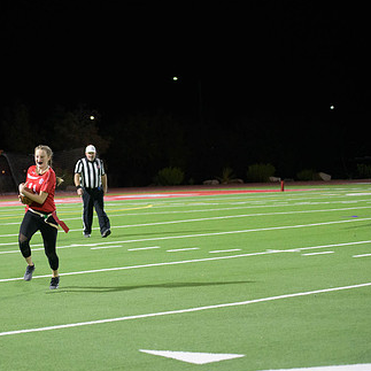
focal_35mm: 125
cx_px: 56
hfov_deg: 13.9
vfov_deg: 14.0
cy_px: 177
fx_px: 1516
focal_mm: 82
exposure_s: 1/640
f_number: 2.8
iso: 5000
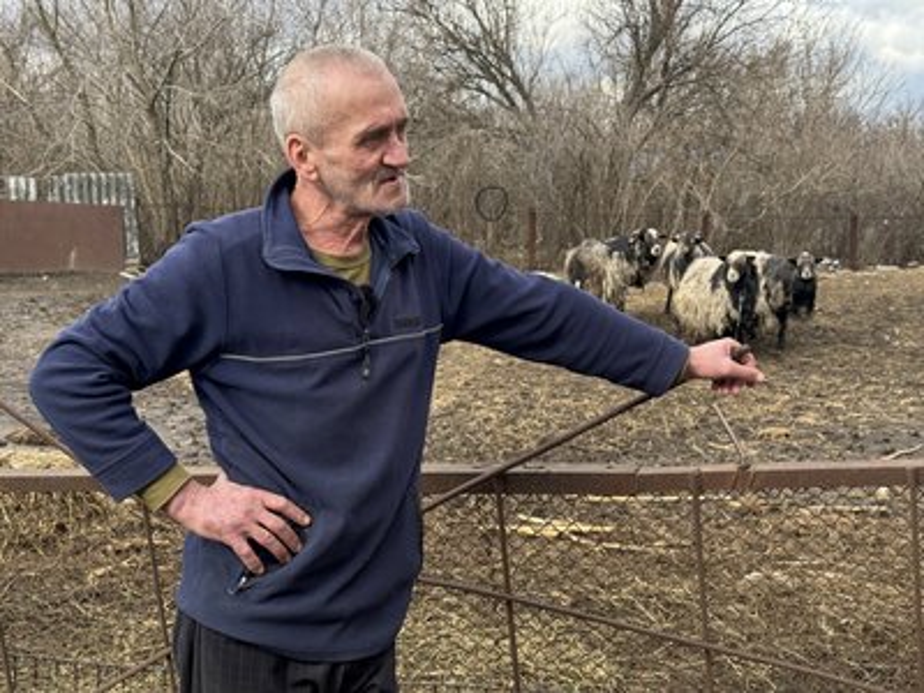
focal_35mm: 48
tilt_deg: -6.5
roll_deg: +0.2
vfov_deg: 30.3
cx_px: 462
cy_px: 346
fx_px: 1281
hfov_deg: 39.7
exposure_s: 1/1076
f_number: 1.78
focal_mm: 6.76
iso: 64
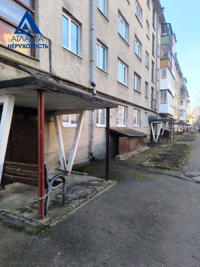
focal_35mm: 23
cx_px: 100
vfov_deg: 73.9
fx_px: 177
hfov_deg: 58.9
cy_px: 134
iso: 50
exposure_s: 1/188
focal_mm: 6.14
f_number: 1.65
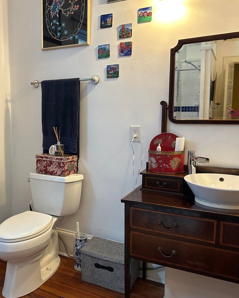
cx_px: 69
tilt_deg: -5.1
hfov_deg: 44.7
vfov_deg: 55.7
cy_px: 147
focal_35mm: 32
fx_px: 283
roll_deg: +0.9
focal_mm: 6.86
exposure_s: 1/60
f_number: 1.78
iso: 200
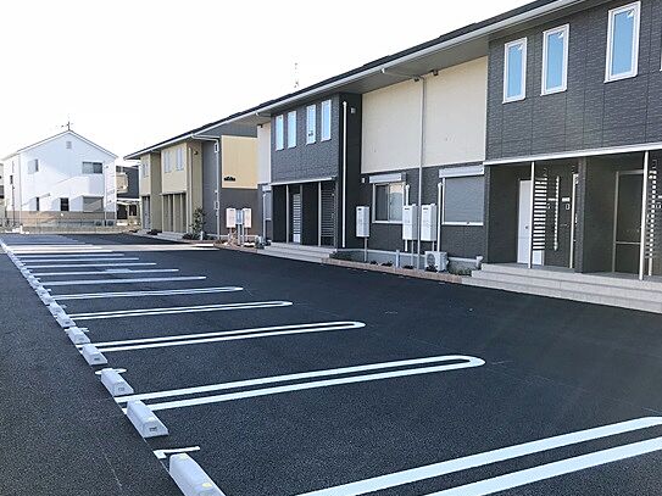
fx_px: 631
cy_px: 269
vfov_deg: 42.9
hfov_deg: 55.4
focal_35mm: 33
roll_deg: -0.9
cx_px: 329
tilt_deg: -4.8
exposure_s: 1/488
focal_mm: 3.99
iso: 20
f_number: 1.8
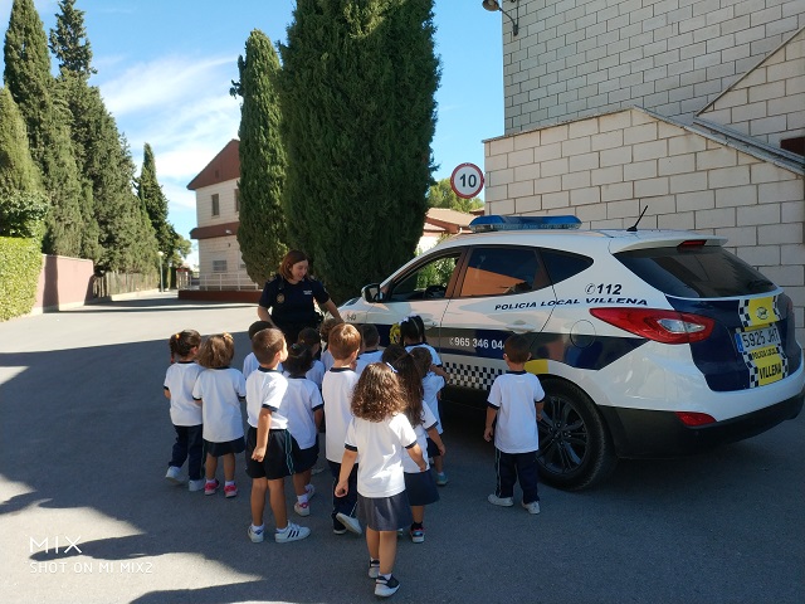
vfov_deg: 44.2
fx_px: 744
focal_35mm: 32
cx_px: 402
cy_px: 302
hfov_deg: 56.8
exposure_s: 1/755
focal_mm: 4.5
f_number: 2
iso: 139
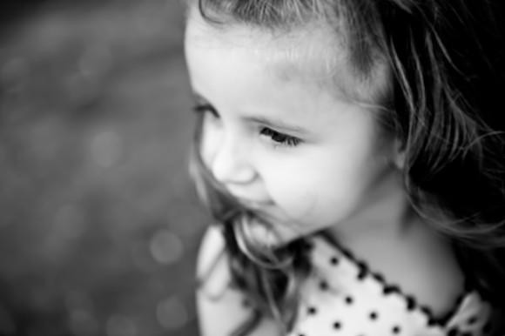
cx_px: 252
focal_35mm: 70
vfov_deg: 19.4
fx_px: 981
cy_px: 168
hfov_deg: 28.9
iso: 200
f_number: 2.8
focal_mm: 70
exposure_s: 1/500
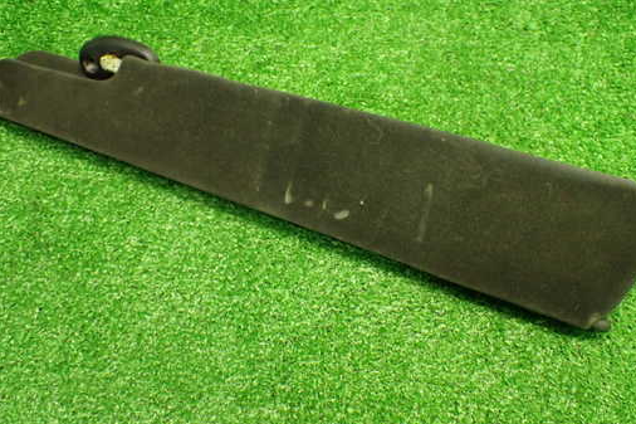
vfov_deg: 35.9
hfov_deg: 51.9
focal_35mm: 37
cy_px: 192
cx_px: 314
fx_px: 653
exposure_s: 1/80
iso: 800
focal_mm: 5.4
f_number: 2.3
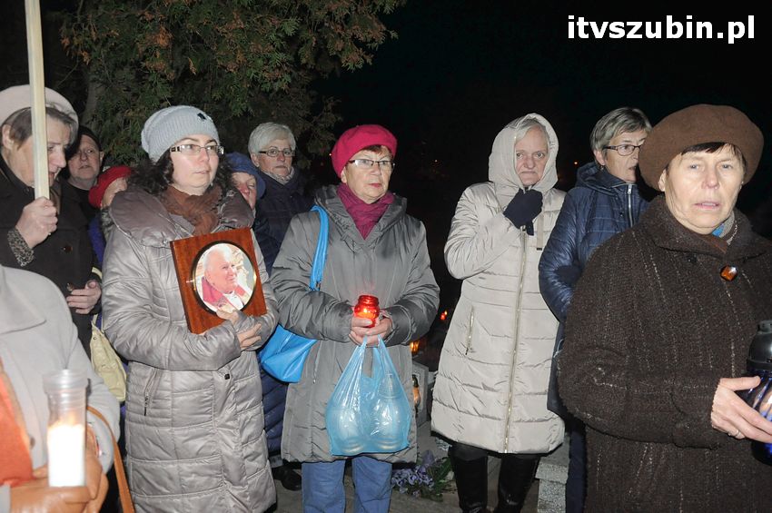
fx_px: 675
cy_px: 256
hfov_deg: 59.5
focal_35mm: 32
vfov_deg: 41.6
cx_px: 386
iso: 2000
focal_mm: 21
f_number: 5
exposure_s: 1/60
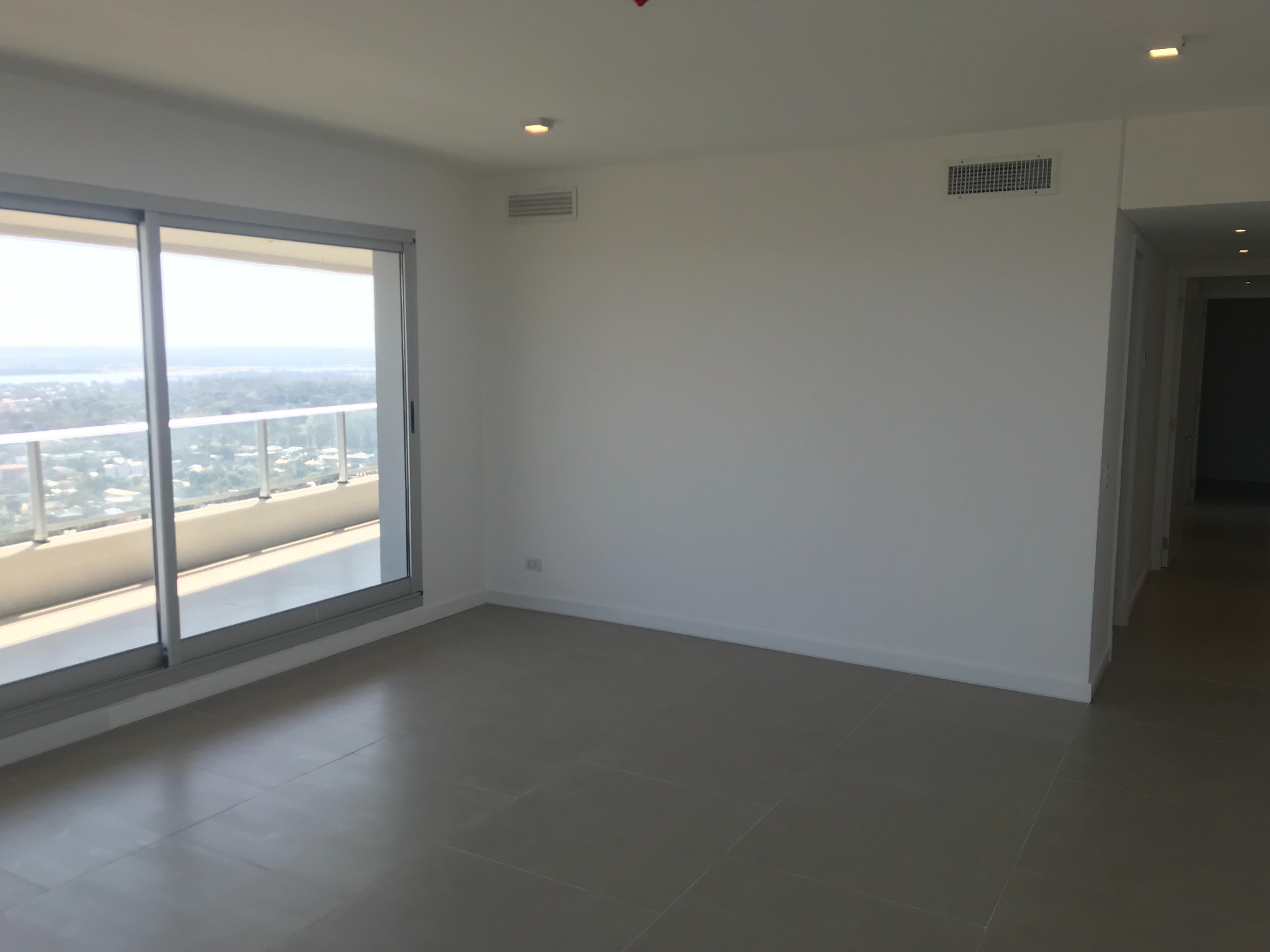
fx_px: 1027
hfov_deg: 63.4
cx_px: 635
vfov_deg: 49.7
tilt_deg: -6.0
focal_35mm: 28
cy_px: 476
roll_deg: -0.3
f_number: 1.8
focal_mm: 3.99
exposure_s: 1/287
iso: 20
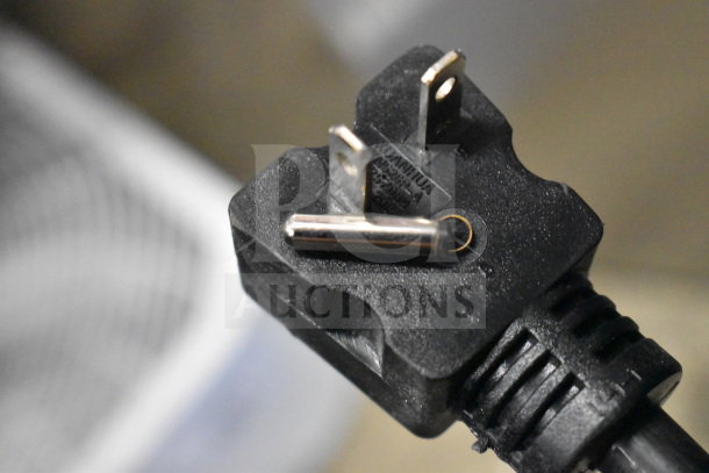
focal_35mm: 82
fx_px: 1625
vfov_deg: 16.6
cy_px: 236
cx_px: 354
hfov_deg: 24.6
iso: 14400
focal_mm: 55
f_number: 5.6
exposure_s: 1/100
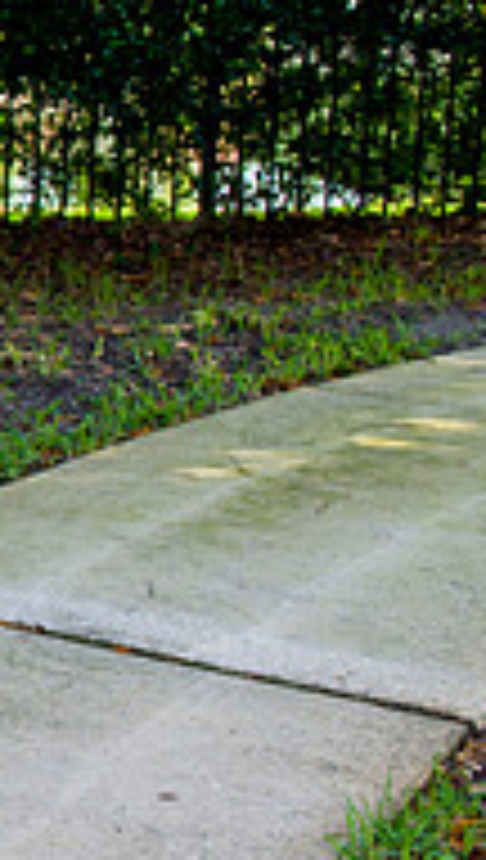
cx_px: -774
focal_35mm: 89
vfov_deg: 23.8
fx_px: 2031
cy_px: 335
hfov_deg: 11.0
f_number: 7.1
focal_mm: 28
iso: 640
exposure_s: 1/200
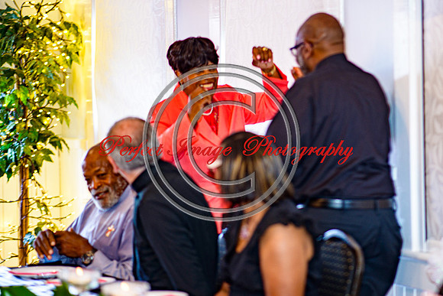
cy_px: 120
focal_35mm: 164
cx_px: 347
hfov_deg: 12.5
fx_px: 2022
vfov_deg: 8.4
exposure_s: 1/80
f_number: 1.4
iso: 100
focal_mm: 105
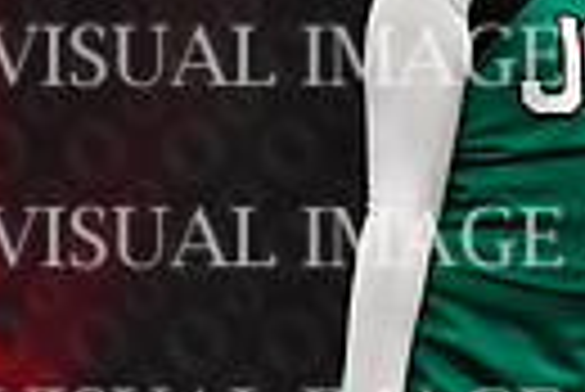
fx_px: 21750
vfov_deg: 1.0
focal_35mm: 1337
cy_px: 146
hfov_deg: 1.5
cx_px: 567
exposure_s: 1/800
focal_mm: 200
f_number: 2.8
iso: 4000
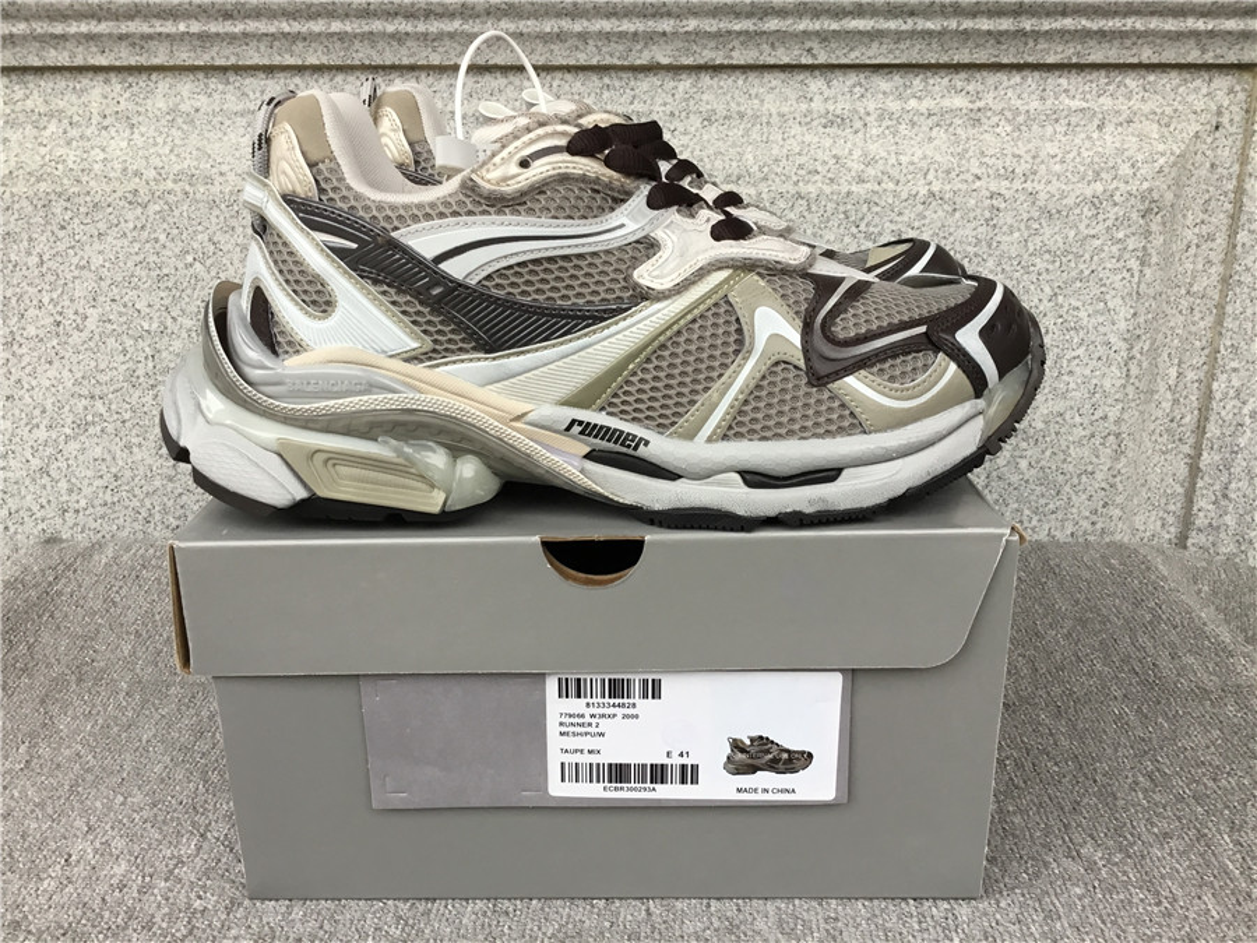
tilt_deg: -19.0
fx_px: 1126
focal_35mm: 31
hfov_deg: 58.4
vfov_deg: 45.4
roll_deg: +0.3
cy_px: 472
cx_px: 628
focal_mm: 3.3
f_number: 2.4
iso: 25
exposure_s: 1/33
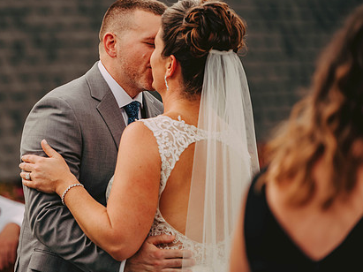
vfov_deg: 7.5
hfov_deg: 10.0
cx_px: 116
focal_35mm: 197
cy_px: 110
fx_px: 2065
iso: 200
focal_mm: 145
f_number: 2.8
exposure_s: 1/1250
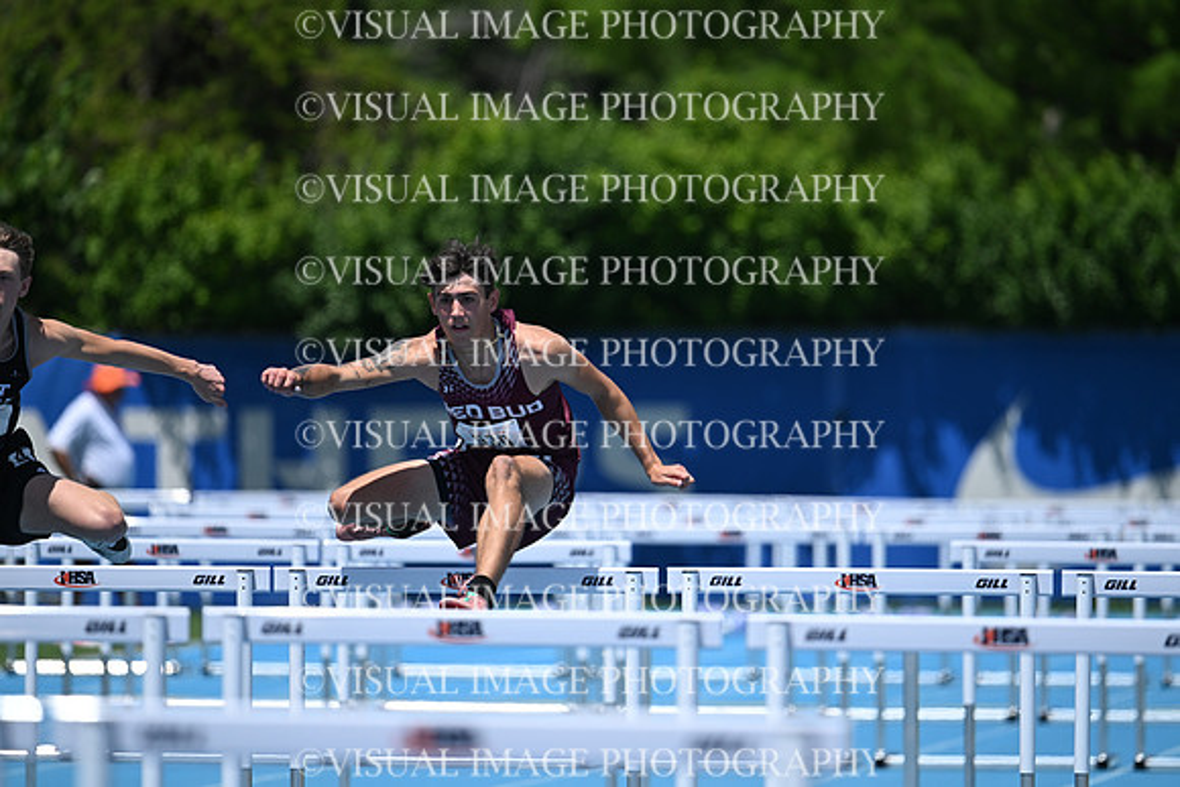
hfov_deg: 5.2
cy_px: 394
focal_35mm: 400
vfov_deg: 3.4
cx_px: 590
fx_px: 13114
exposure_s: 1/3200
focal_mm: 400
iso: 320
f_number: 4.5
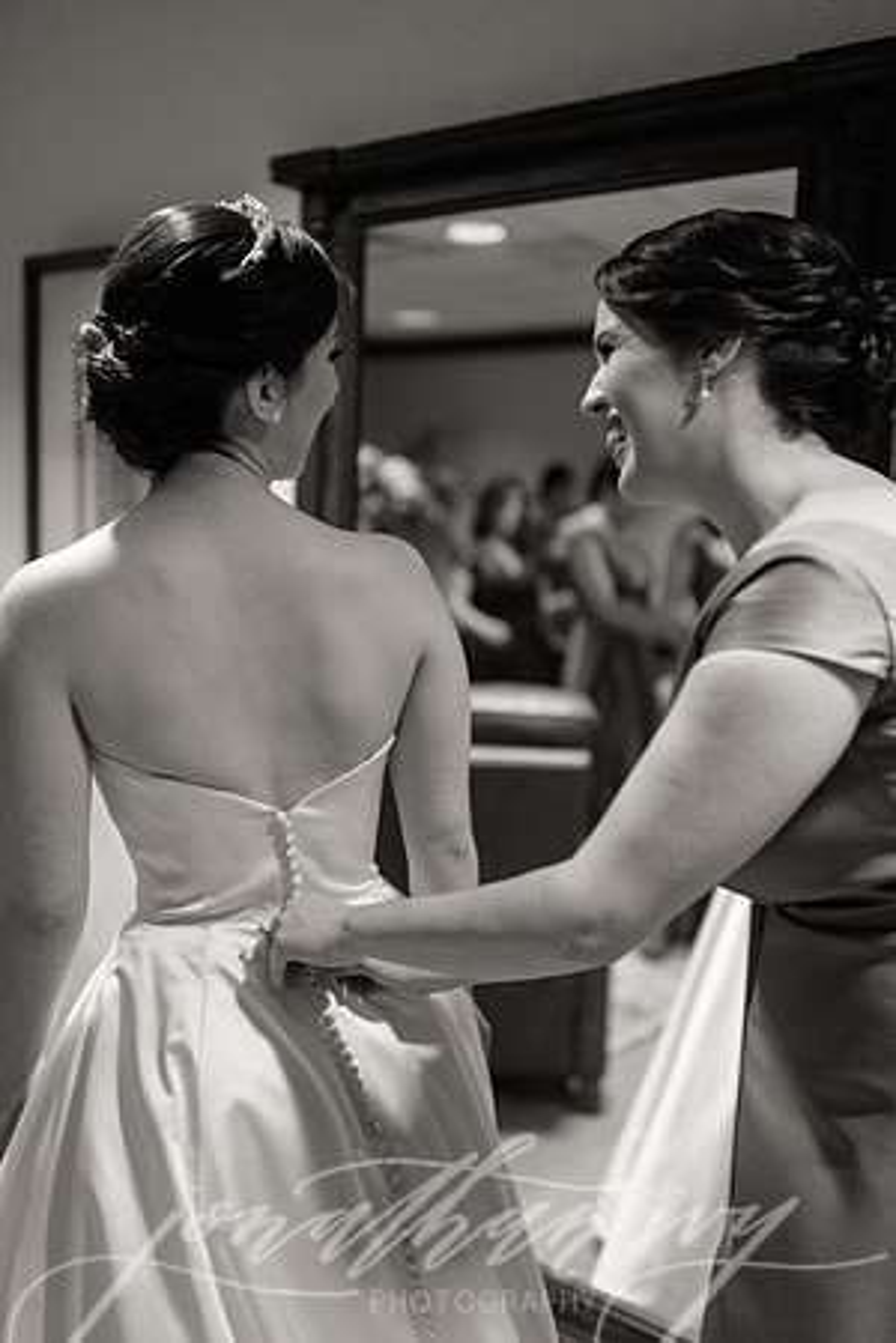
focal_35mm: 35
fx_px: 1307
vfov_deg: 54.4
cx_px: 448
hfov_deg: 37.9
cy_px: 672
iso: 1250
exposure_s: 1/125
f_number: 1.8
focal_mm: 35
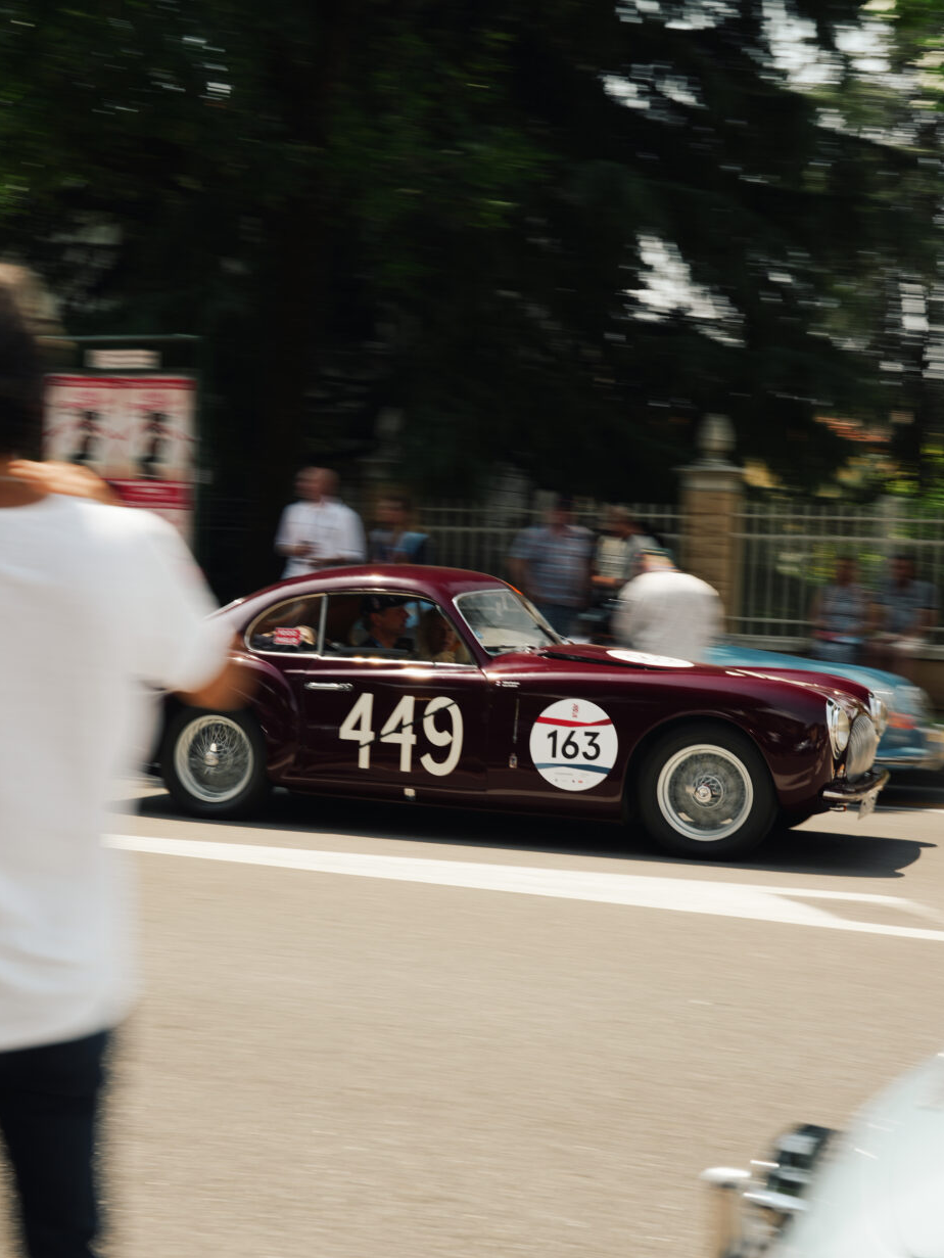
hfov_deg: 30.9
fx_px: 1708
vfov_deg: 40.4
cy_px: 674
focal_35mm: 47
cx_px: 475
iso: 100
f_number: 13
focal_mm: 43
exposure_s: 1/30
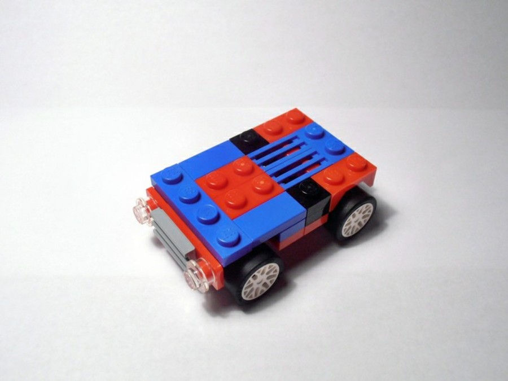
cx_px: 254
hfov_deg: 50.1
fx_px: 543
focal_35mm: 37
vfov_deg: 38.7
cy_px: 190
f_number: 3.9
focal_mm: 6.61
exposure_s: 1/50
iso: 80
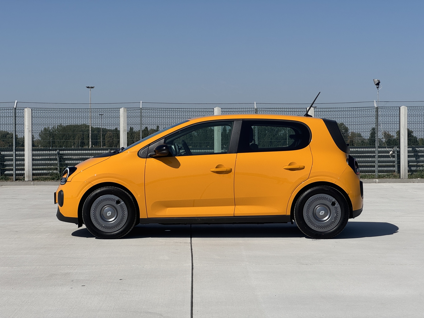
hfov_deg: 25.3
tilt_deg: -0.2
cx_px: 212
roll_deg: +0.8
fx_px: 943
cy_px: 159
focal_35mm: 77
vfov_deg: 19.1
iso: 32
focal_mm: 9
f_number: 2.8
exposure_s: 1/2273
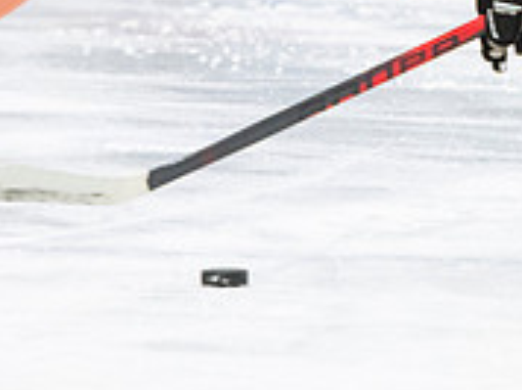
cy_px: -182
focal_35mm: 766
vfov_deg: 1.9
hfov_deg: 2.6
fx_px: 11536
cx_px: 625
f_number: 3.2
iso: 2500
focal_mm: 155
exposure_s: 1/800
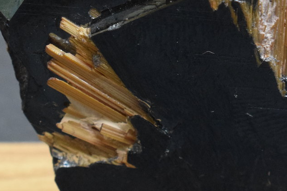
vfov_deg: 7.3
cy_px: 53
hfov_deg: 10.8
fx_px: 1506
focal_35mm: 189
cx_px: 301
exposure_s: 1/200
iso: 3200
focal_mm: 50
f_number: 11
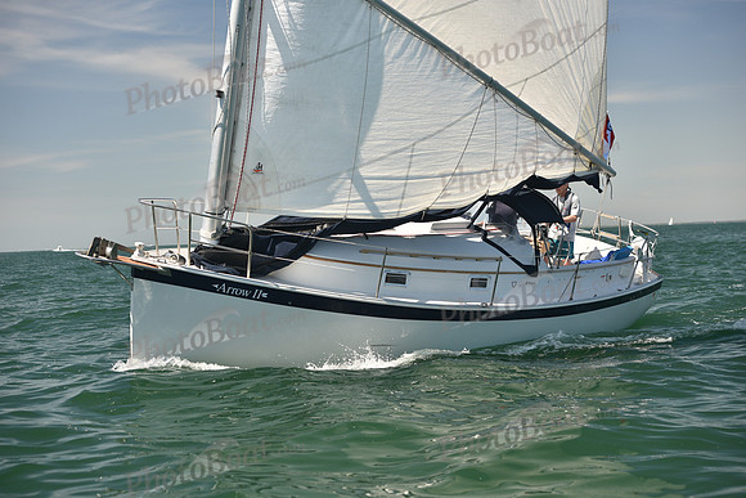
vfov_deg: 19.5
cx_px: 373
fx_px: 1451
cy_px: 249
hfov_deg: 28.8
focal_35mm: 70
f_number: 4
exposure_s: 1/800
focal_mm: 70
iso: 250
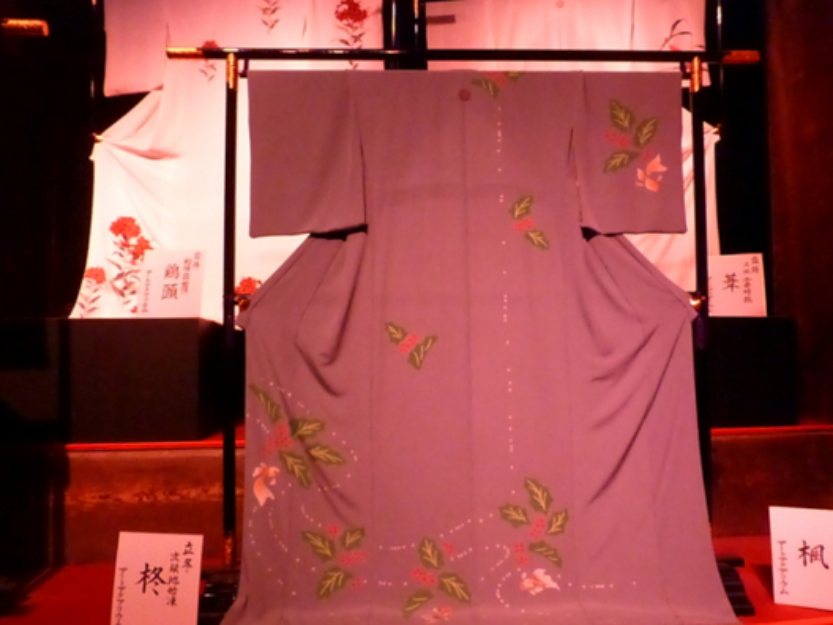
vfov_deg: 54.9
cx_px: 416
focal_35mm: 25
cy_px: 321
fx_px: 602
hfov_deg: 69.4
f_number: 3.3
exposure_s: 1/60
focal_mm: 4.3
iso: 2500
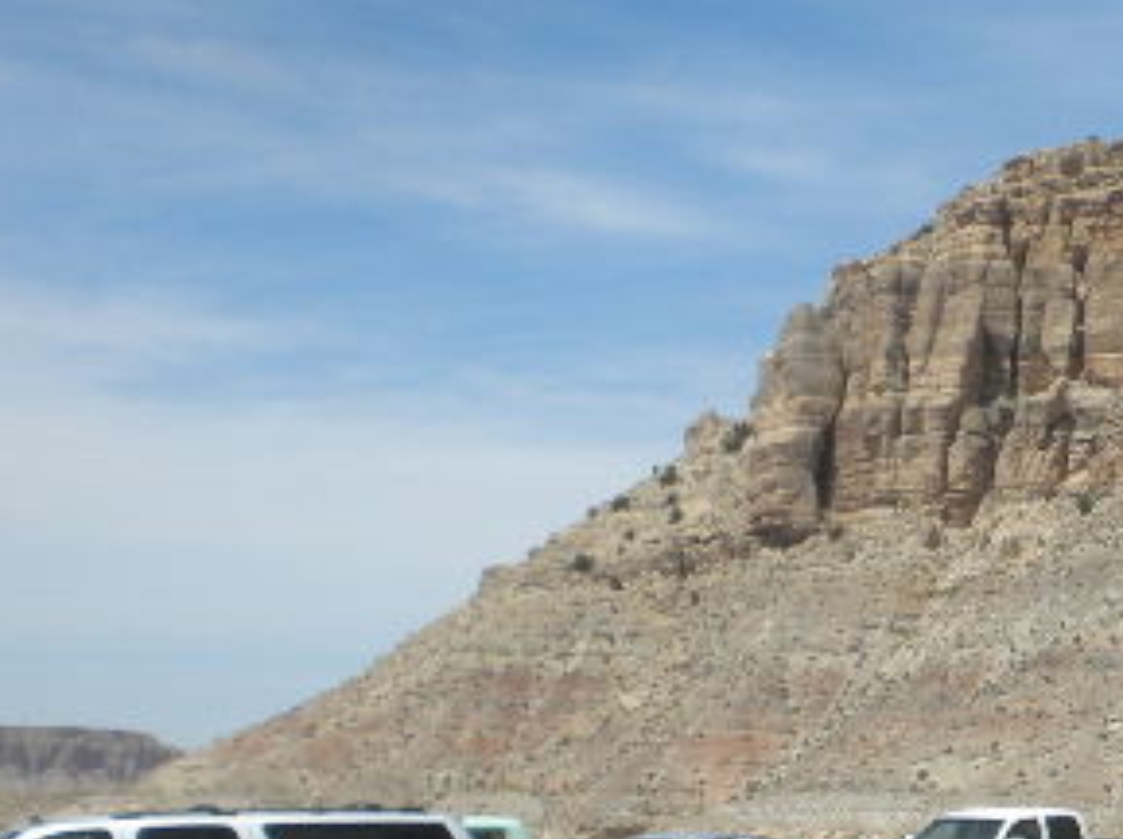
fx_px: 3240
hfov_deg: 18.7
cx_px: 1313
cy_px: 662
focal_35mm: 100
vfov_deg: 14.7
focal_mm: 6.6
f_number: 10
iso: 64
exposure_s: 1/129
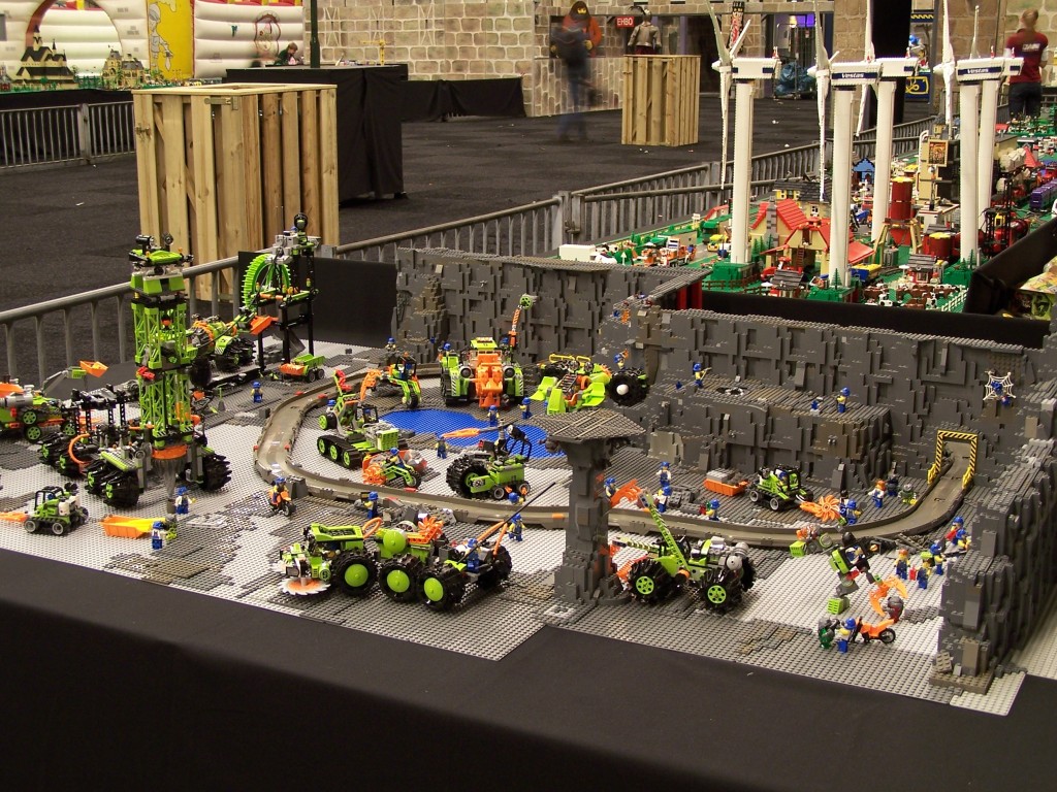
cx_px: 528
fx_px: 1557
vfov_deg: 28.6
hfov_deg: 37.5
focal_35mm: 51
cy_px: 396
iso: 80
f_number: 3
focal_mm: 8.5
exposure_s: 1/2
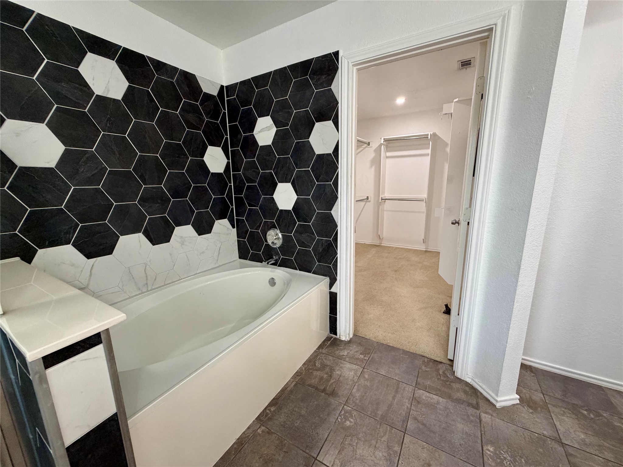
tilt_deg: -11.7
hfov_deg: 102.1
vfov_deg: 85.7
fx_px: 252
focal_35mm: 14
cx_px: 312
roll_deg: +1.1
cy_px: 234
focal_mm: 2.22
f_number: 2.2
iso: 250
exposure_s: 1/60
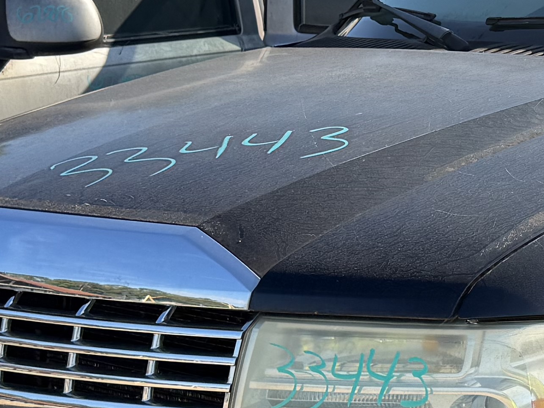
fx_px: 1682
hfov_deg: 17.5
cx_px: 655
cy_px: 330
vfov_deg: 13.8
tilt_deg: -10.7
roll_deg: -6.0
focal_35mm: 107
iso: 100
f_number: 1.78
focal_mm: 6.76
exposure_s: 1/2110
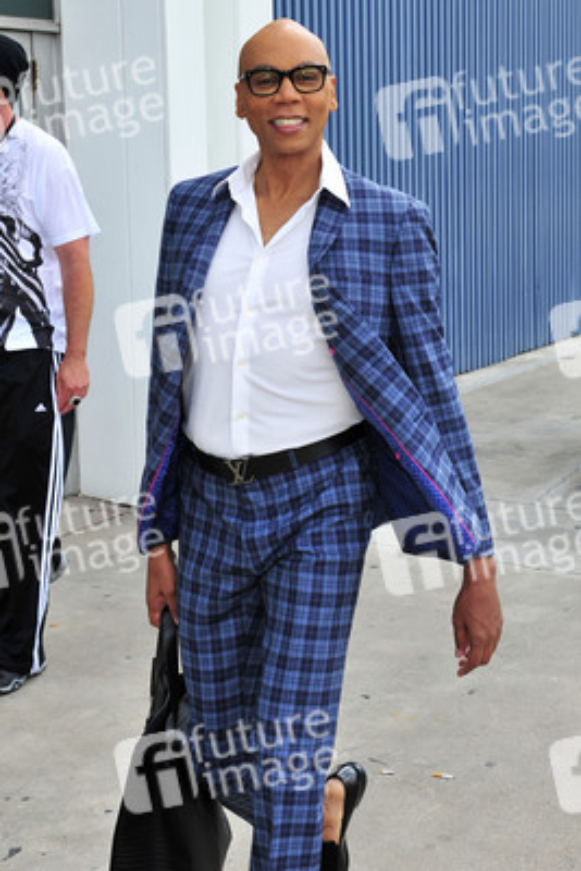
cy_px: 436
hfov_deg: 28.1
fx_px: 1161
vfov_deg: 41.1
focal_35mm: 48
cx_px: 290
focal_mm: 48
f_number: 6.3
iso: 320
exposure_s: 1/400
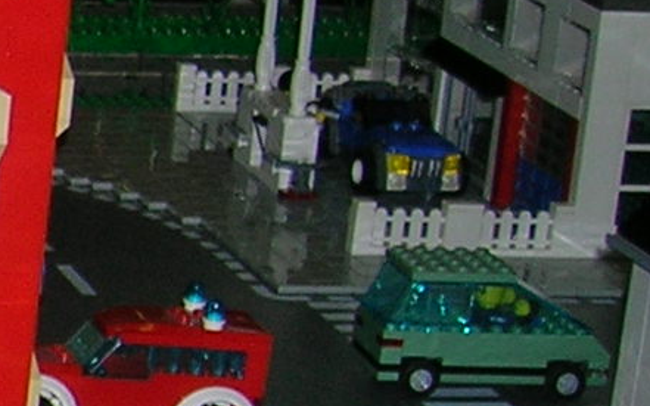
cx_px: -1007
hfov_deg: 9.7
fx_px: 3311
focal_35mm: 187
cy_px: 440
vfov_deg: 7.0
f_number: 2.9
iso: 50
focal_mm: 5.7
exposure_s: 1/60.1
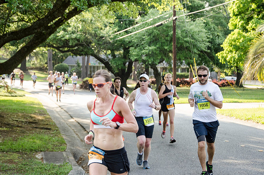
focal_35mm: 75
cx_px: 132
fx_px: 549
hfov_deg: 27.0
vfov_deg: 18.1
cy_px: 88
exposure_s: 1/640
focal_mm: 50
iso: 800
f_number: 5
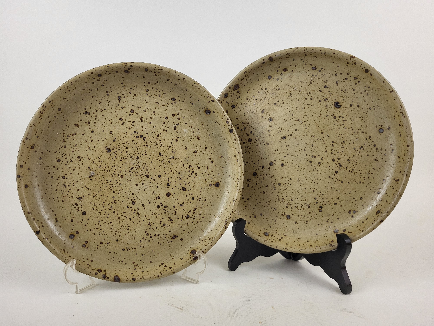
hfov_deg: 67.3
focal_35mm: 26
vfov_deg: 53.1
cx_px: 217
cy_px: 163
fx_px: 326
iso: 250
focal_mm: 5.4
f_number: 1.8
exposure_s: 1/100
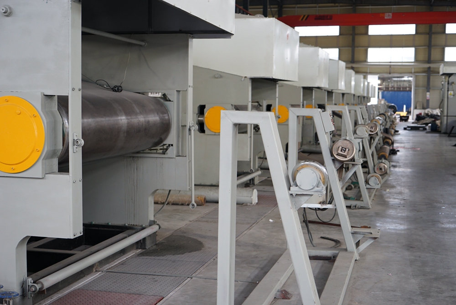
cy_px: 152
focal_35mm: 50
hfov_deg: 39.6
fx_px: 634
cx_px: 228
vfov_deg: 27.0
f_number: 4
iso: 500
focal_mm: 50
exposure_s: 1/60
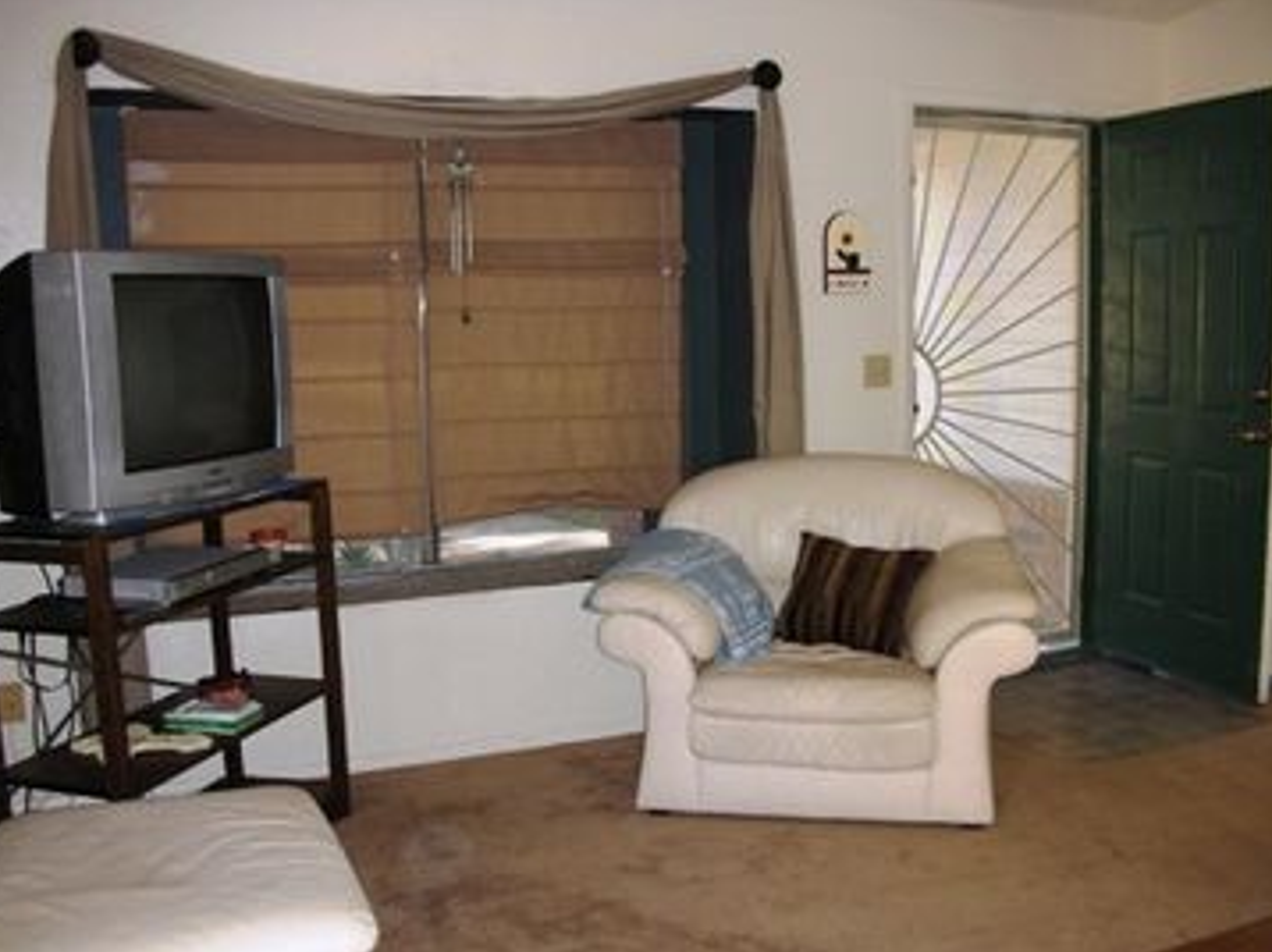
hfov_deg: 51.4
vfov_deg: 39.6
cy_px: 483
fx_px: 1322
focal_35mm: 36
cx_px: 629
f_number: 3
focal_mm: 5.8
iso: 158
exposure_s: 1/60.1
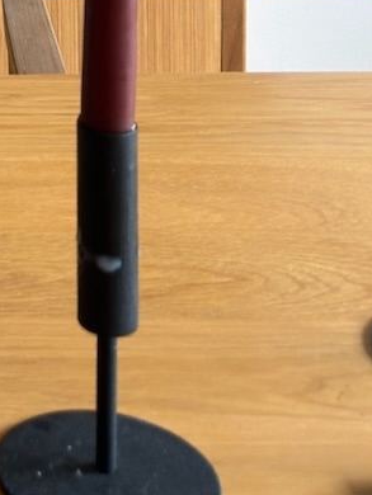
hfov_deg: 10.8
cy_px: -621
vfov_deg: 12.8
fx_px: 1803
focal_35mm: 126
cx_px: -348
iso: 64
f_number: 1.78
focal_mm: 6.86
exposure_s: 1/138
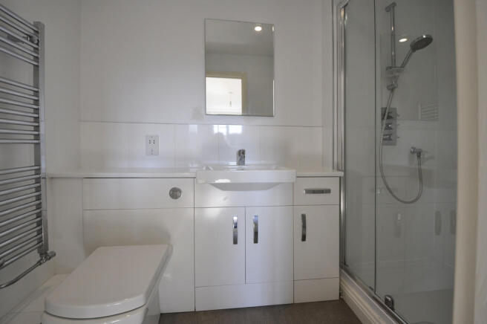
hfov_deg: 100.4
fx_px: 203
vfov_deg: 77.2
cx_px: 244
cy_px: 162
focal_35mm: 15
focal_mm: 10
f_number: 5
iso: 400
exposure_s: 1/100
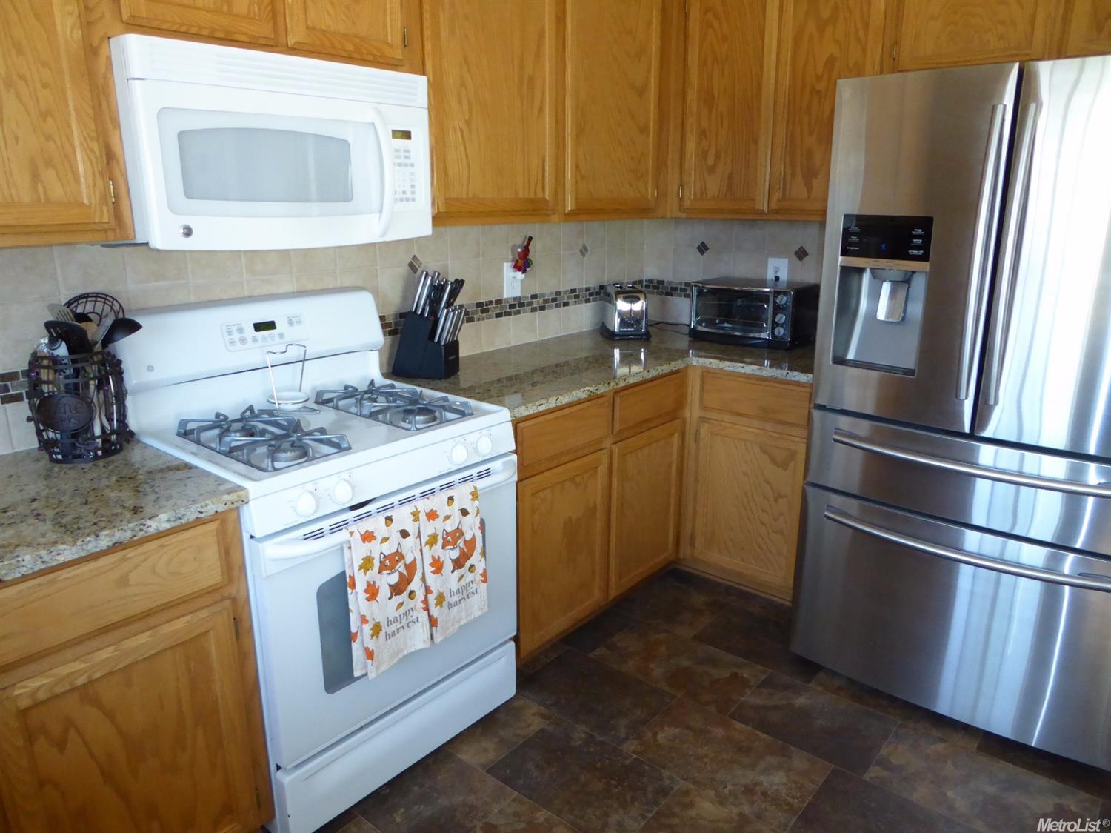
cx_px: 556
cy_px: 416
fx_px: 770
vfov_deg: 56.8
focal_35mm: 24
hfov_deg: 71.6
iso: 500
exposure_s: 1/60
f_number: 3.5
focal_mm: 4.3
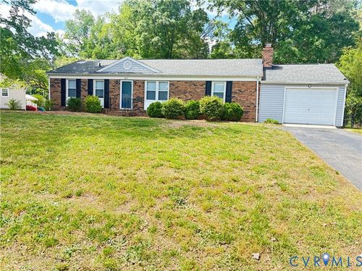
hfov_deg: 67.3
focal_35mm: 26
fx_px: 272
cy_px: 136
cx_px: 181
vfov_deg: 53.1
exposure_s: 1/403
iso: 50
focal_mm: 5.96
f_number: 1.6
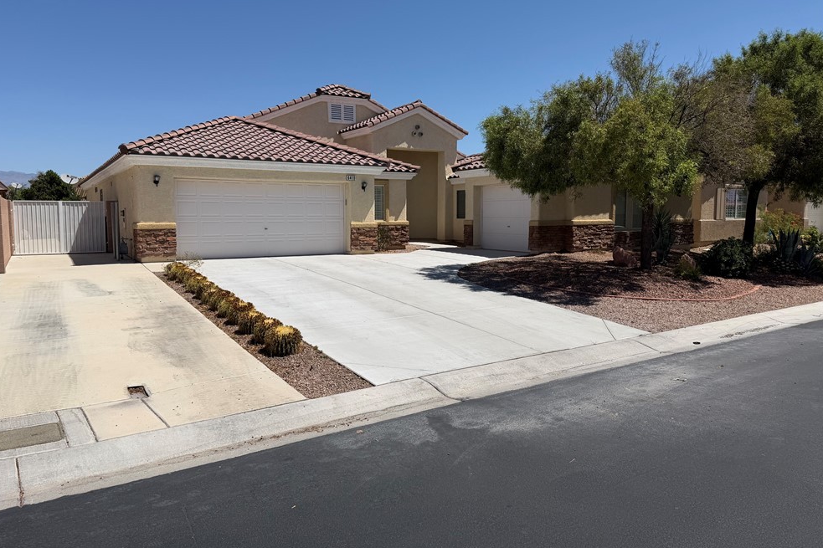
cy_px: 262
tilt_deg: -5.6
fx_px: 594
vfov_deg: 49.5
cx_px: 396
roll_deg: +1.0
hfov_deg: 69.4
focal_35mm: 26
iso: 80
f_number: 1.78
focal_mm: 6.76
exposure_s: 1/10309
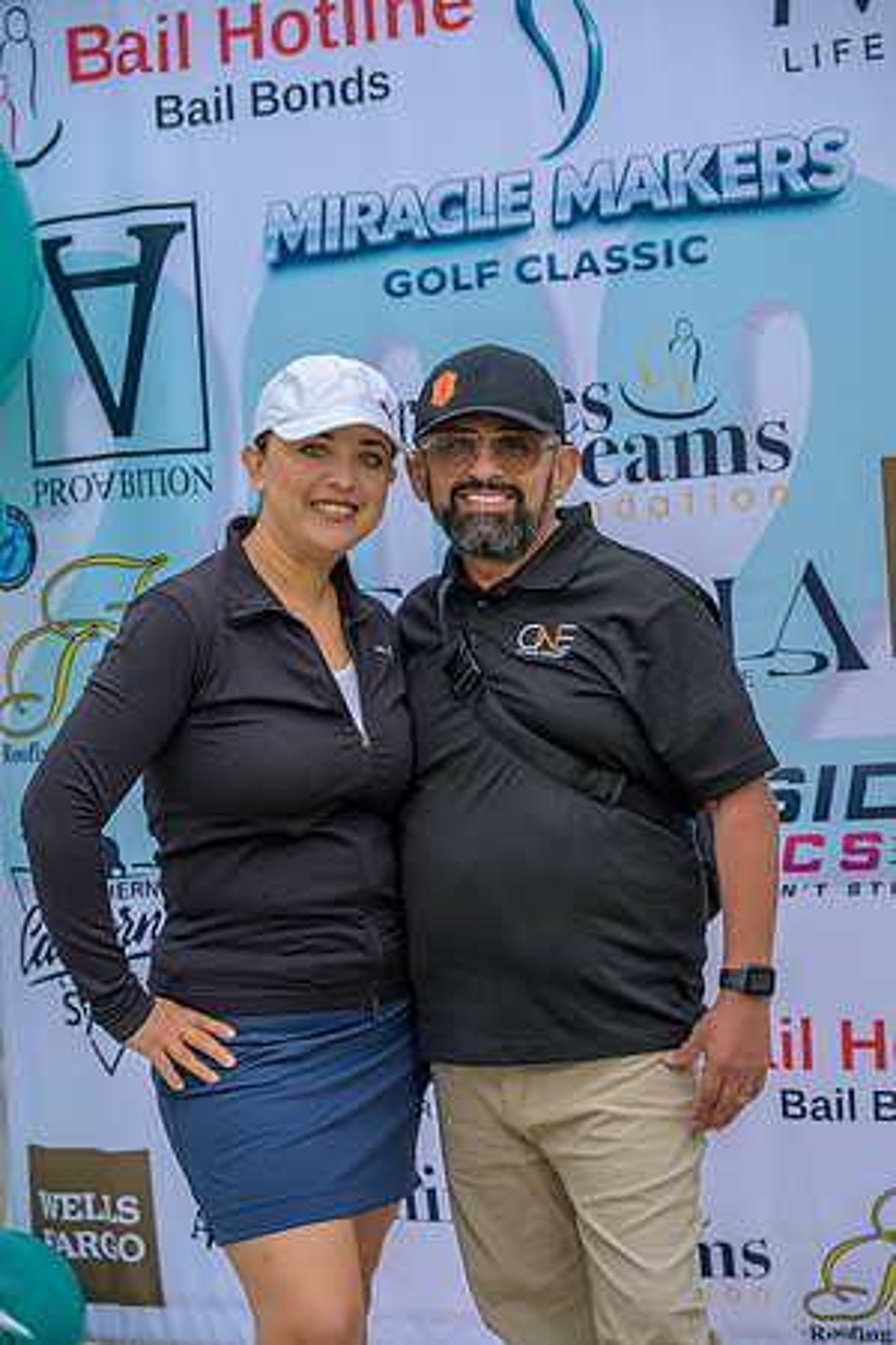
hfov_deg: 22.3
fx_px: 2277
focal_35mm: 61
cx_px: 448
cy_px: 672
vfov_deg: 32.9
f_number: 4
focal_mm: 61
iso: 125
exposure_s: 1/200
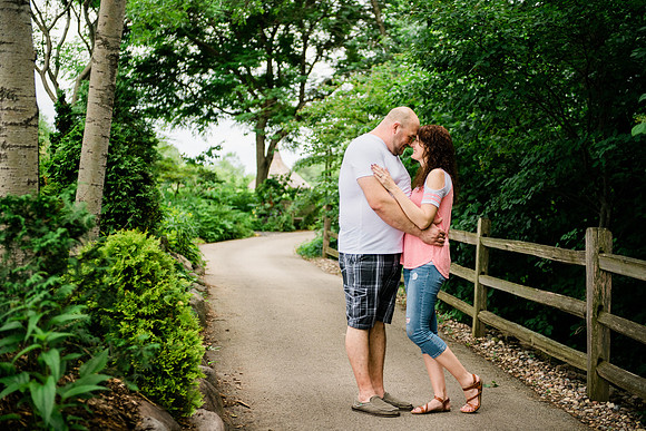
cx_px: 323
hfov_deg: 32.4
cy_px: 216
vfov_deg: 21.9
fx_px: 1113
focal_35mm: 62
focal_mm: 62
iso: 200
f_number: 2.8
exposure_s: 1/160
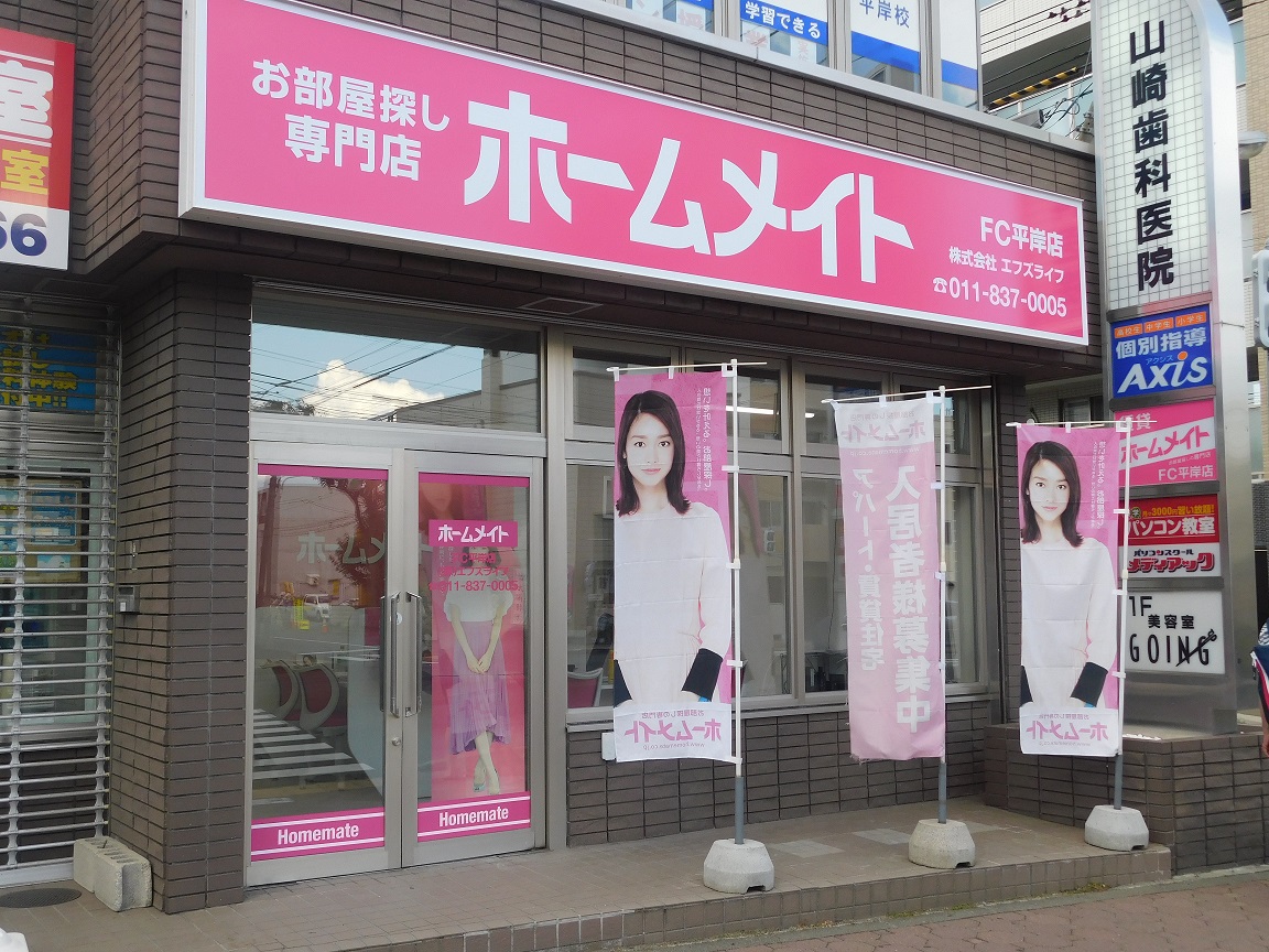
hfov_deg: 51.4
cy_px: 476
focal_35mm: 36
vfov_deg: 39.7
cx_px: 634
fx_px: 1320
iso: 125
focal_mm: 6.3
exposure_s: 1/250
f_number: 3.5
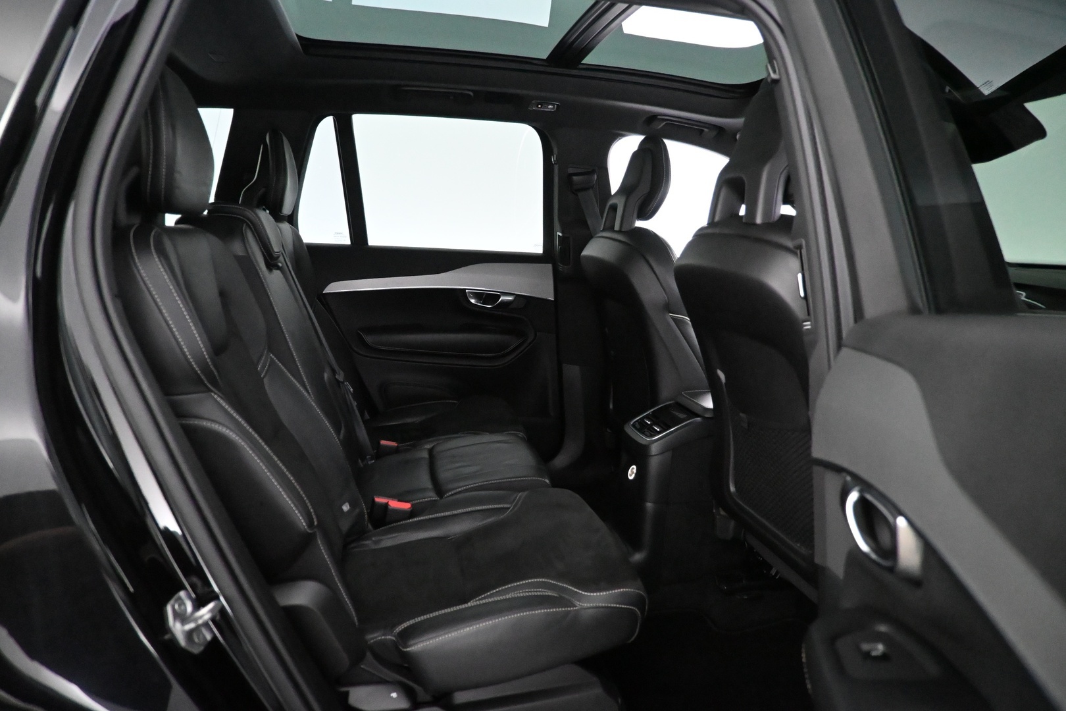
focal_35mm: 24
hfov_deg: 73.7
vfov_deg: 53.1
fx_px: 711
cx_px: 533
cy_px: 356
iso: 10000
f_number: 3.5
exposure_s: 1/60
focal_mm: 16
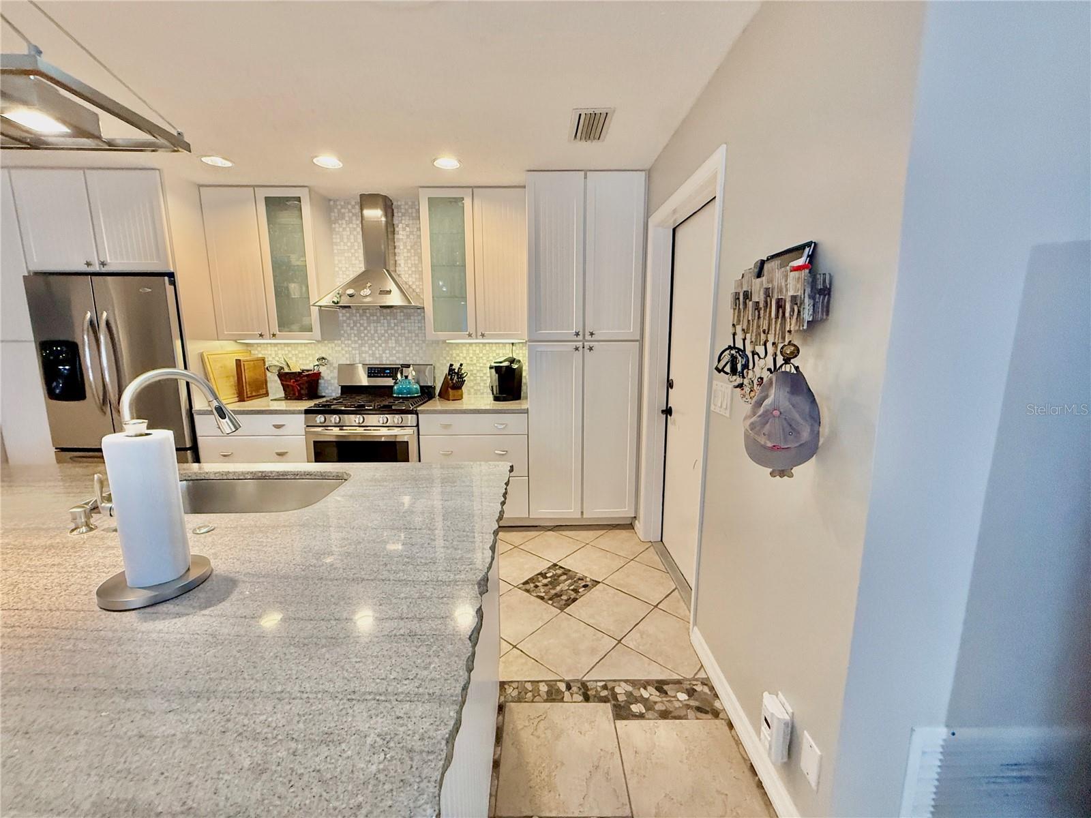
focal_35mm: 14
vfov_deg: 85.7
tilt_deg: -8.7
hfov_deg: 102.1
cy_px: 409
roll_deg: -0.1
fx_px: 441
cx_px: 546
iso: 320
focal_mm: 2.22
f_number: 2.2
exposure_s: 1/120
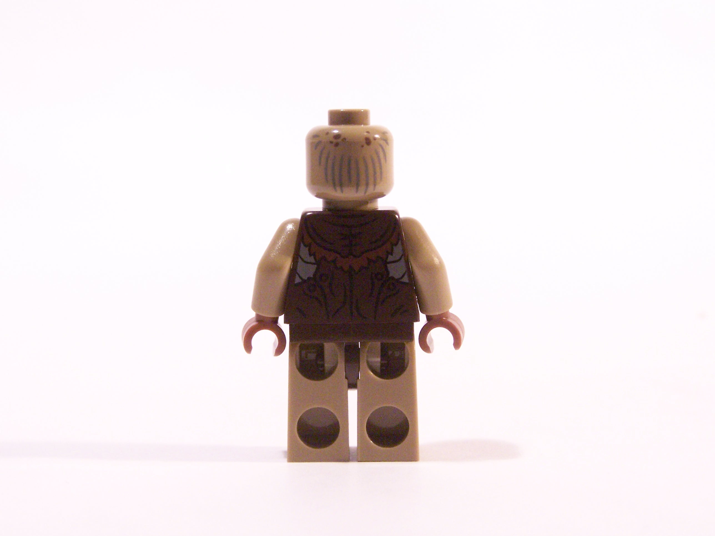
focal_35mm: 75
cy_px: 268
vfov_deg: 19.6
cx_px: 358
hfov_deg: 26.0
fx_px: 1549
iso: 400
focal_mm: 12.4
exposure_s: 1/30
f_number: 3.6
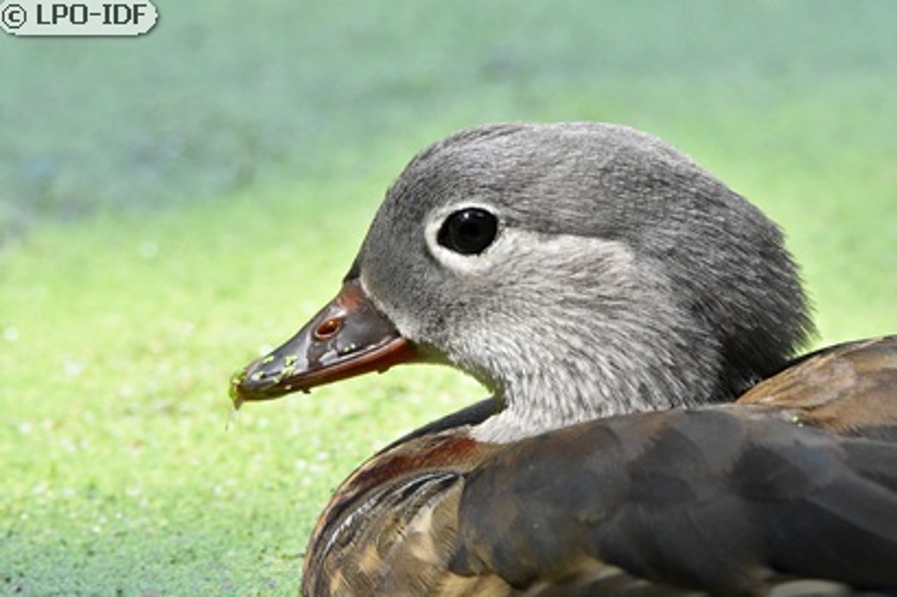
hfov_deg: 2.3
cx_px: 448
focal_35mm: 900
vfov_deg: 1.5
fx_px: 22415
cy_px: 298
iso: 5000
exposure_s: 1/2000
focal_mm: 600
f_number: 13
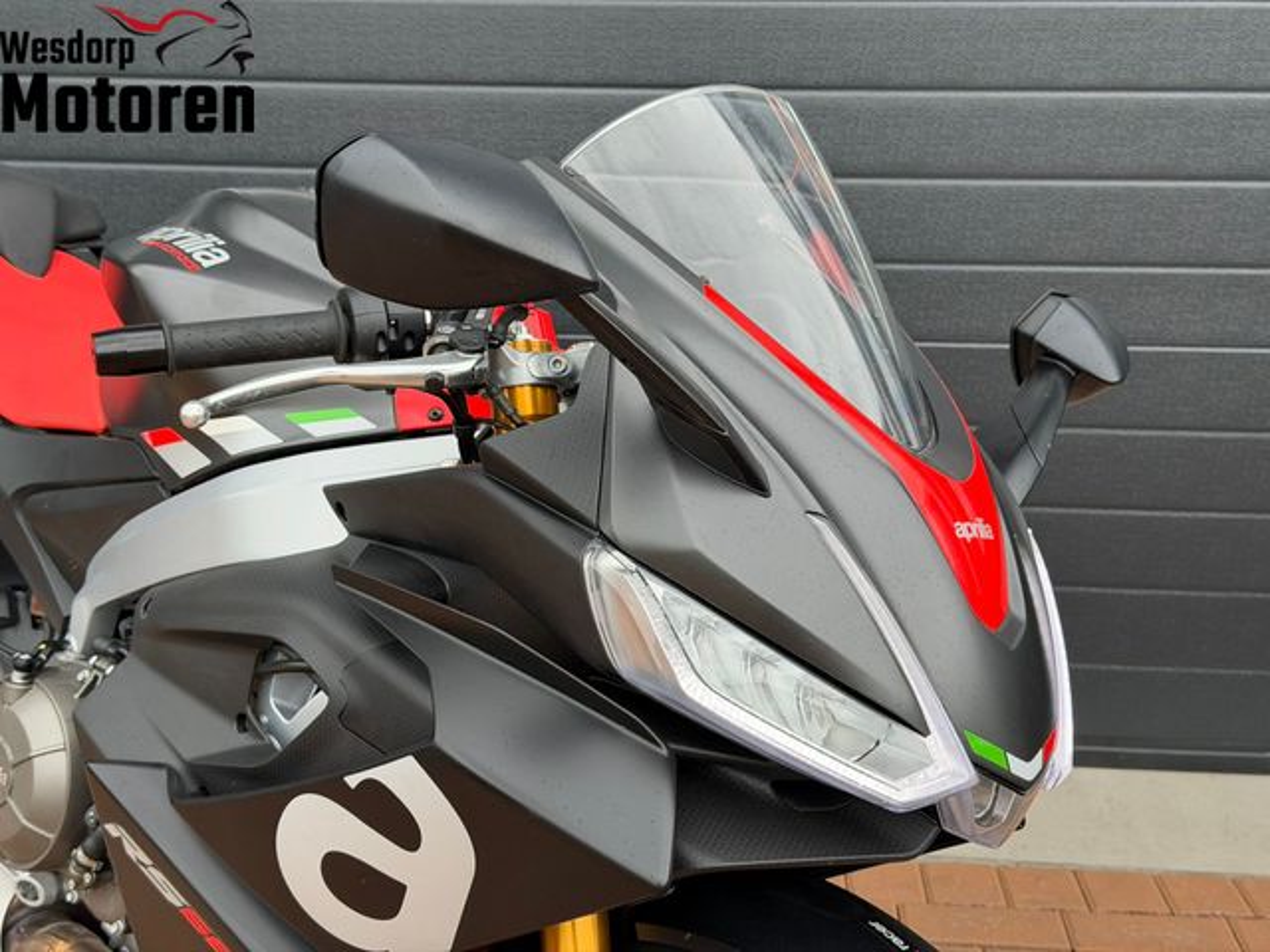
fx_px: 1761
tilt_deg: -13.6
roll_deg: +0.2
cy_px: 476
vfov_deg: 30.3
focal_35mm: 48
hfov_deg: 39.7
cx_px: 635
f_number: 1.78
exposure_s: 1/487
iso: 100
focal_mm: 6.76
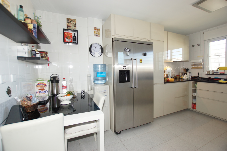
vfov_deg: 77.3
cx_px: 114
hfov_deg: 100.4
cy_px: 76
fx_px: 95
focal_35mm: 15
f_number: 4
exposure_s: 1/60
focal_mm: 10
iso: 250
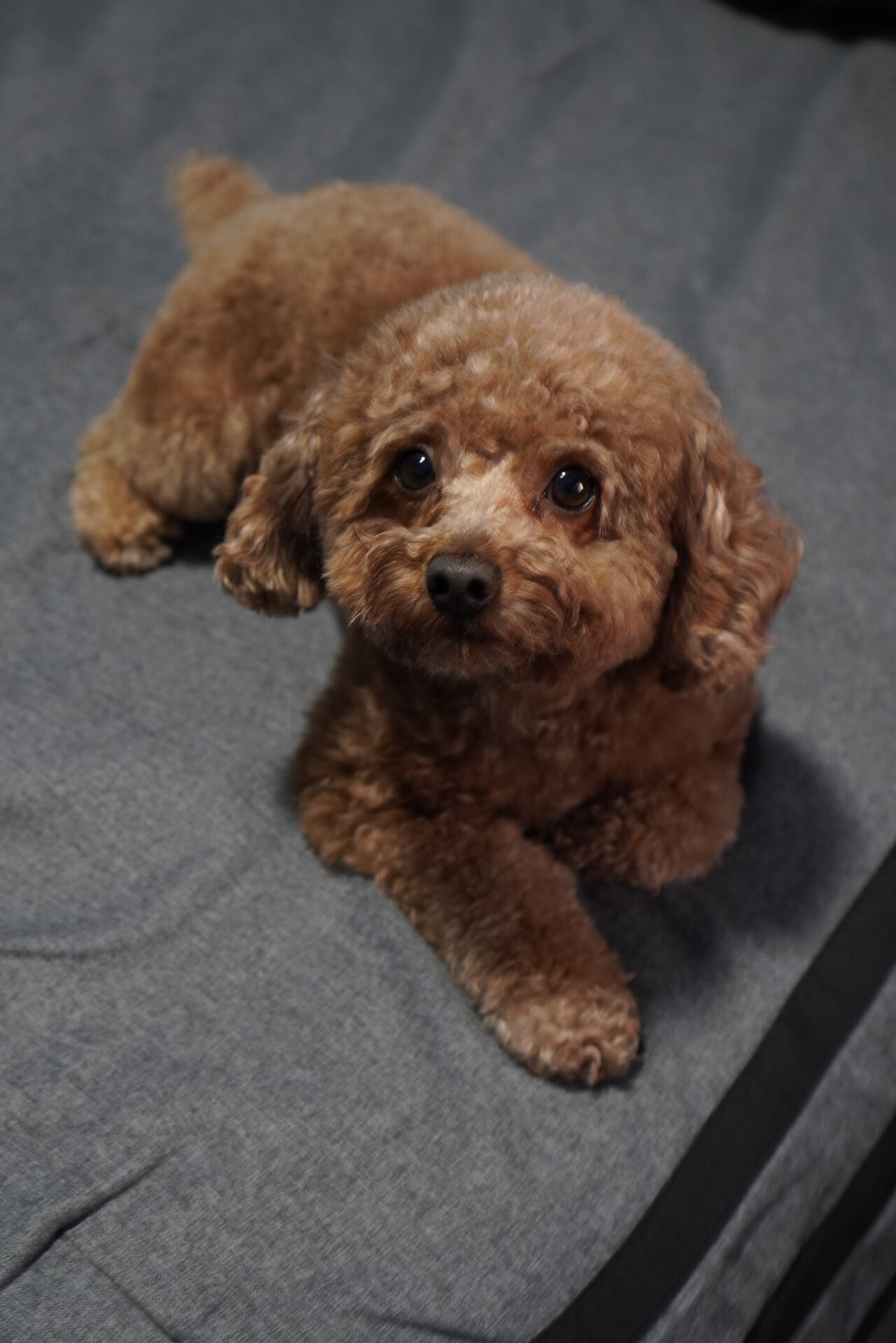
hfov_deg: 25.8
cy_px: 672
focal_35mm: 52
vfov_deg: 37.9
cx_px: 448
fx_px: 1960
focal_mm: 35
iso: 800
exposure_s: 1/8
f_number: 3.5
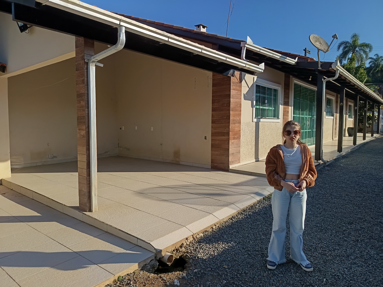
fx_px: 266
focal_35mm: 24
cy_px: 144
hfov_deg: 71.6
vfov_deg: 56.8
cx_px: 192
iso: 50
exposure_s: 1/245
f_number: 1.7
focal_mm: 5.31
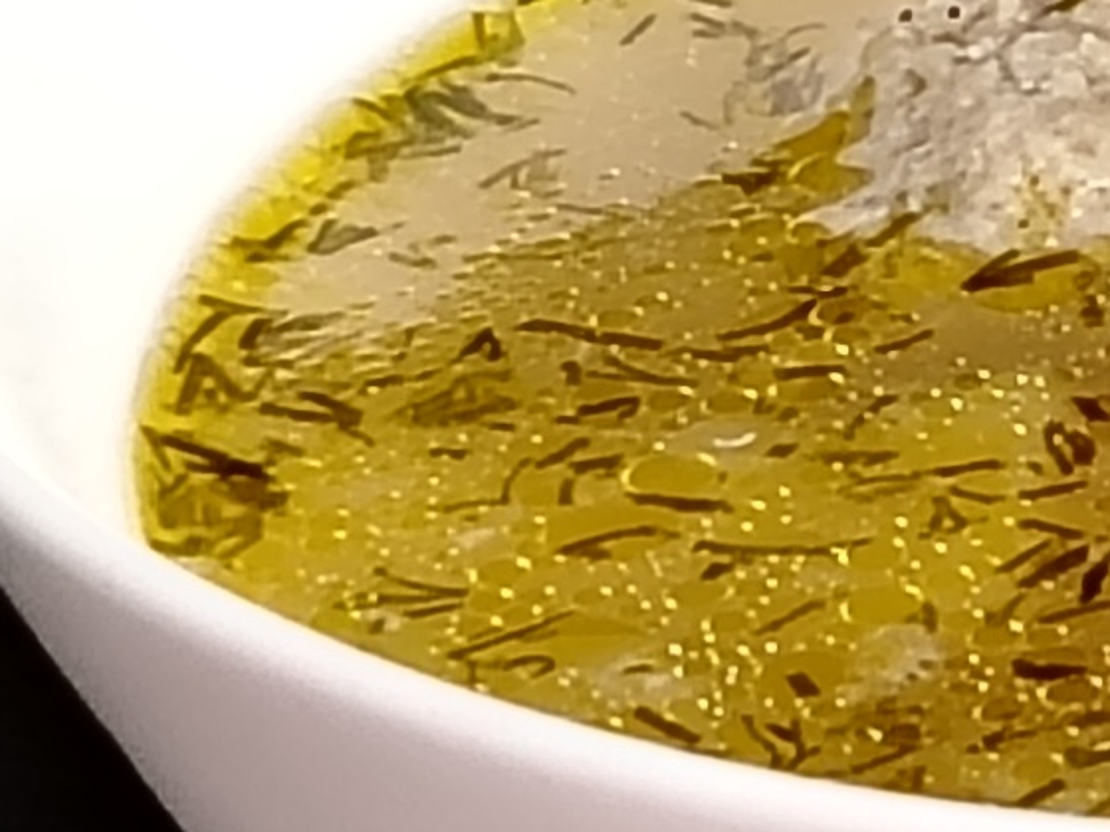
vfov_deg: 4.3
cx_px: 3532
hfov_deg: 5.4
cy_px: -430
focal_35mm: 343
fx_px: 10999
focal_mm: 5.25
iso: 278
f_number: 1.75
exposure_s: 1/100
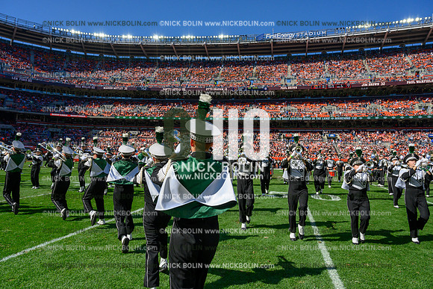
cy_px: 144
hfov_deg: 73.7
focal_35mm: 24
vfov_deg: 53.2
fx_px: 289
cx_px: 216
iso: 1000
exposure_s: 1/3200
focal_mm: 24
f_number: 8
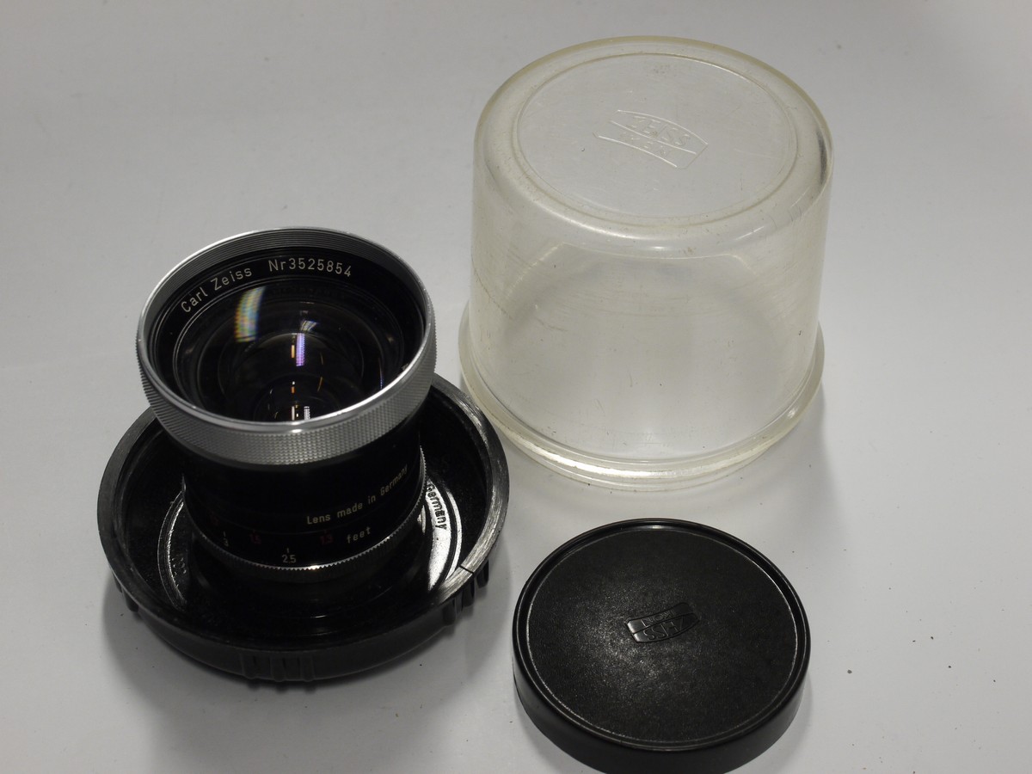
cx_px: 516
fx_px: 1789
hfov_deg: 32.2
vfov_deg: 24.4
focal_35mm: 60
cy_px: 387
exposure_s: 1/25
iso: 400
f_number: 9
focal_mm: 30
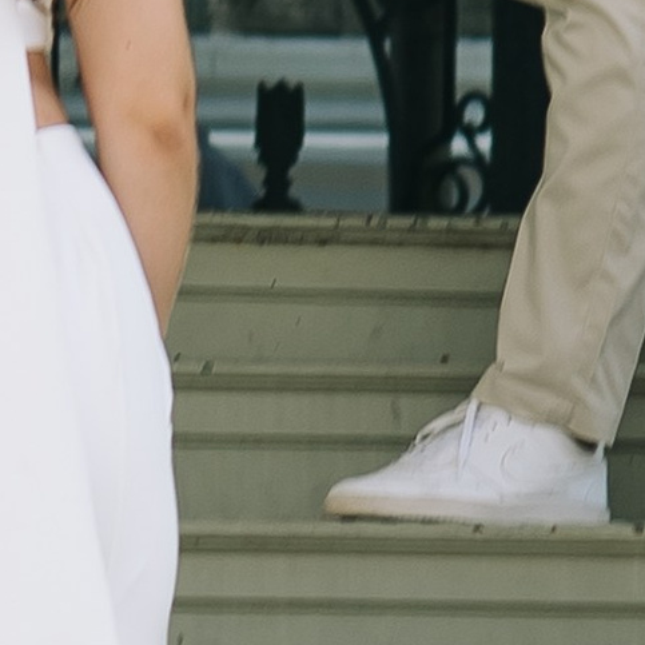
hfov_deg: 5.7
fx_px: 6409
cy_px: 592
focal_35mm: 304
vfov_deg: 5.8
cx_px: -123
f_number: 2.5
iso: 100
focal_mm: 30
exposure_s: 1/320
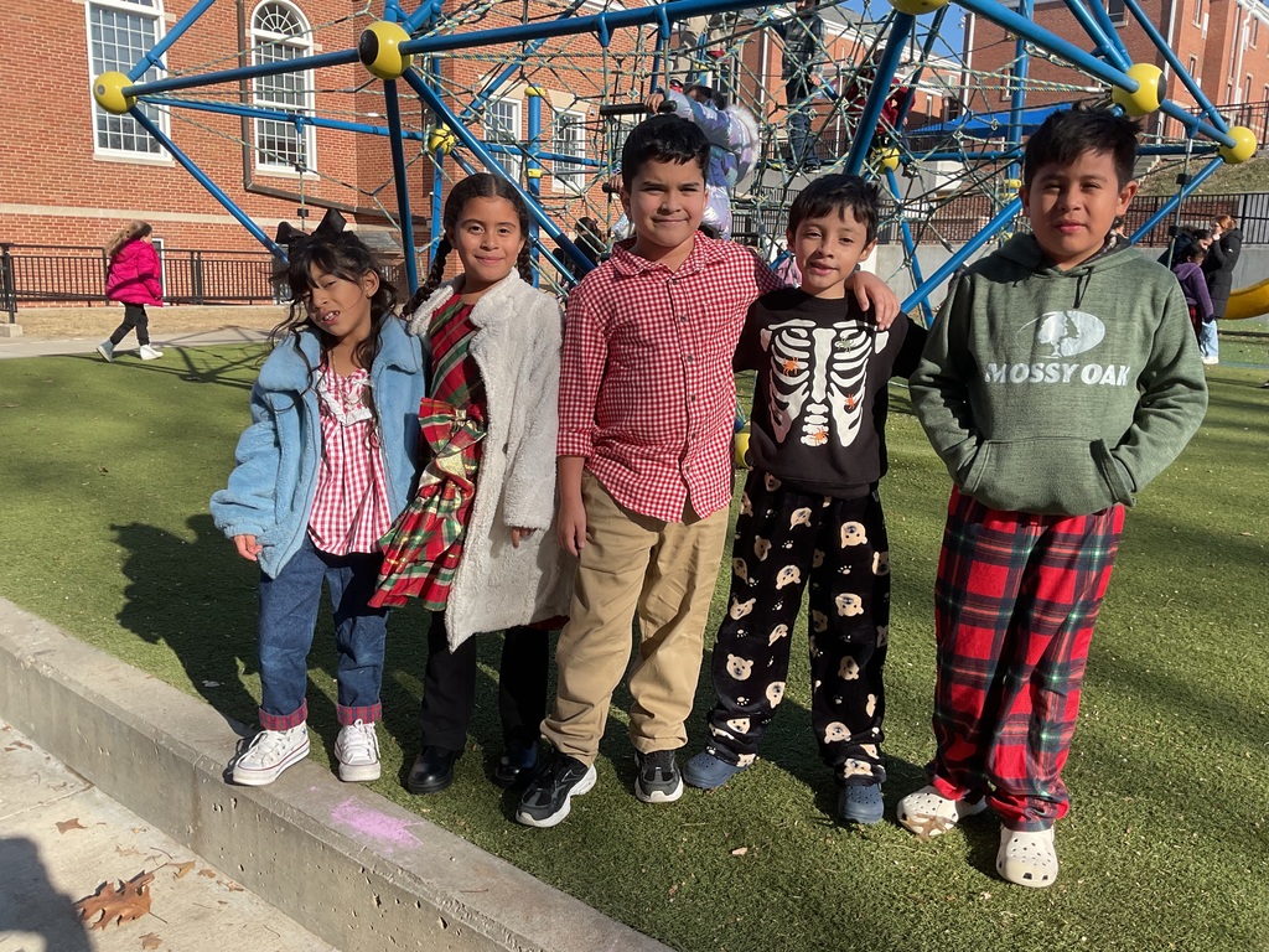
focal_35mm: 29
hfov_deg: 61.7
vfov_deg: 48.2
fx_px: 1063
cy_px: 476
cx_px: 634
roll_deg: -1.3
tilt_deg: -11.7
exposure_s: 1/1144
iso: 16
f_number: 1.8
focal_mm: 3
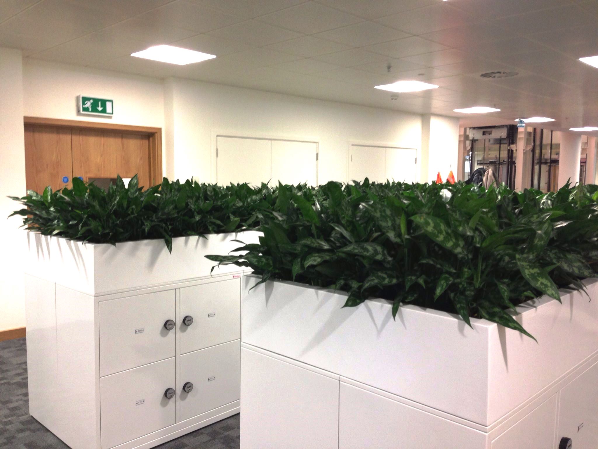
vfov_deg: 42.9
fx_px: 570
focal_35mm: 33
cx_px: 299
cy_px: 224
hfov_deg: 55.4
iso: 125
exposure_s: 1/20
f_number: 2.4
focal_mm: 4.13
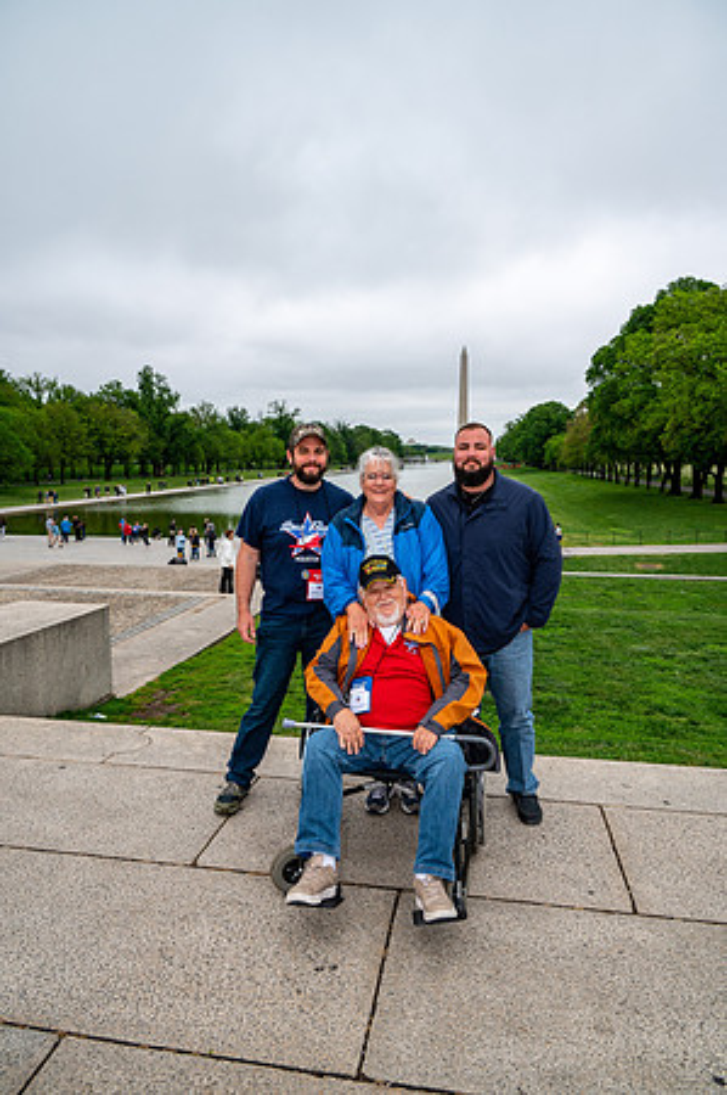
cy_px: 548
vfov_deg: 73.8
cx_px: 364
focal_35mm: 24
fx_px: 729
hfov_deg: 53.0
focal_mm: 24
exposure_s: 1/640
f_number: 8
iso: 360
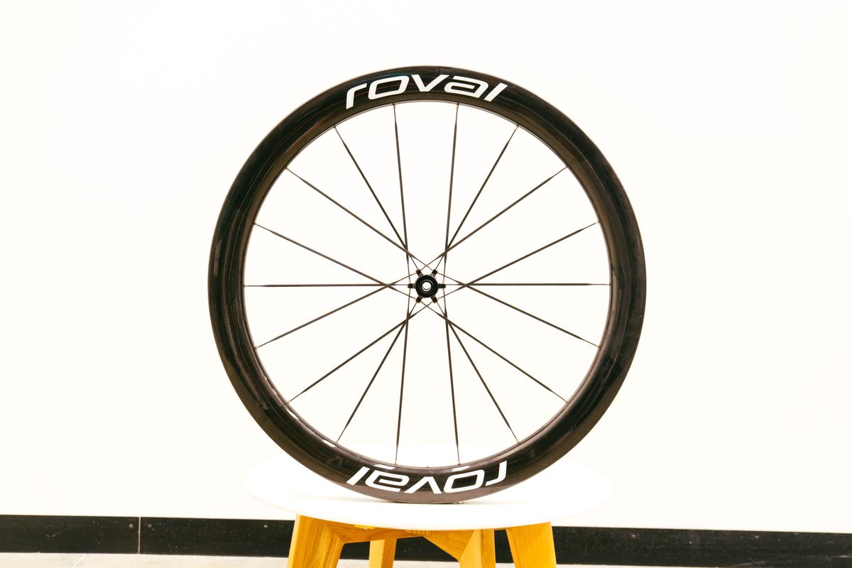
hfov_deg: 48.5
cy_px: 284
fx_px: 947
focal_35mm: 40
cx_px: 426
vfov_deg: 33.4
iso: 1250
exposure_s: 1/125
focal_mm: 40
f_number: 7.1
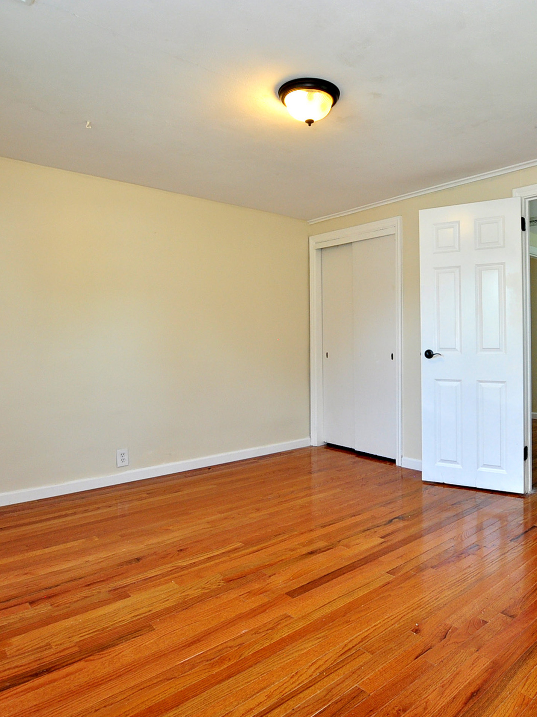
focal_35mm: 22
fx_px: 455
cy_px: 354
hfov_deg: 60.3
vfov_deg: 76.4
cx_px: 335
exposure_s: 1/30
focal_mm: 10
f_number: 5.6
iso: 400
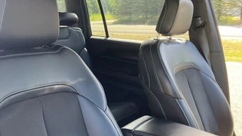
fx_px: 257
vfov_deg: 29.7
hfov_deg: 50.1
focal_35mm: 40
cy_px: 60
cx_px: 93
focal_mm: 3
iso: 64
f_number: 1.8
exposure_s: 1/121
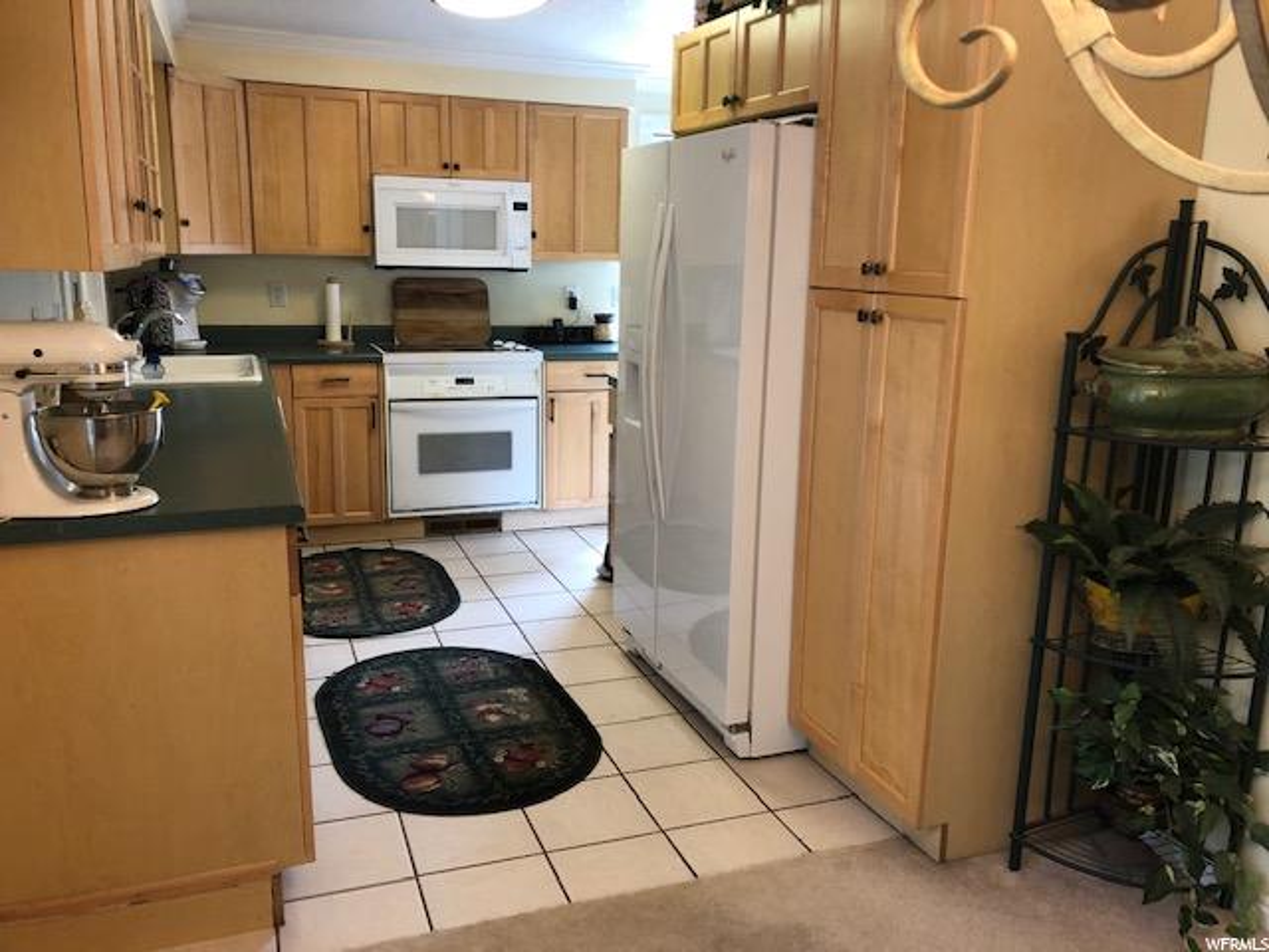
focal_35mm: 28
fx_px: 1026
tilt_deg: -12.2
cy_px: 476
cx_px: 634
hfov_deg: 63.4
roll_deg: +0.3
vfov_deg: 49.7
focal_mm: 3.99
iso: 40
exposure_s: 1/17
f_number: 1.8
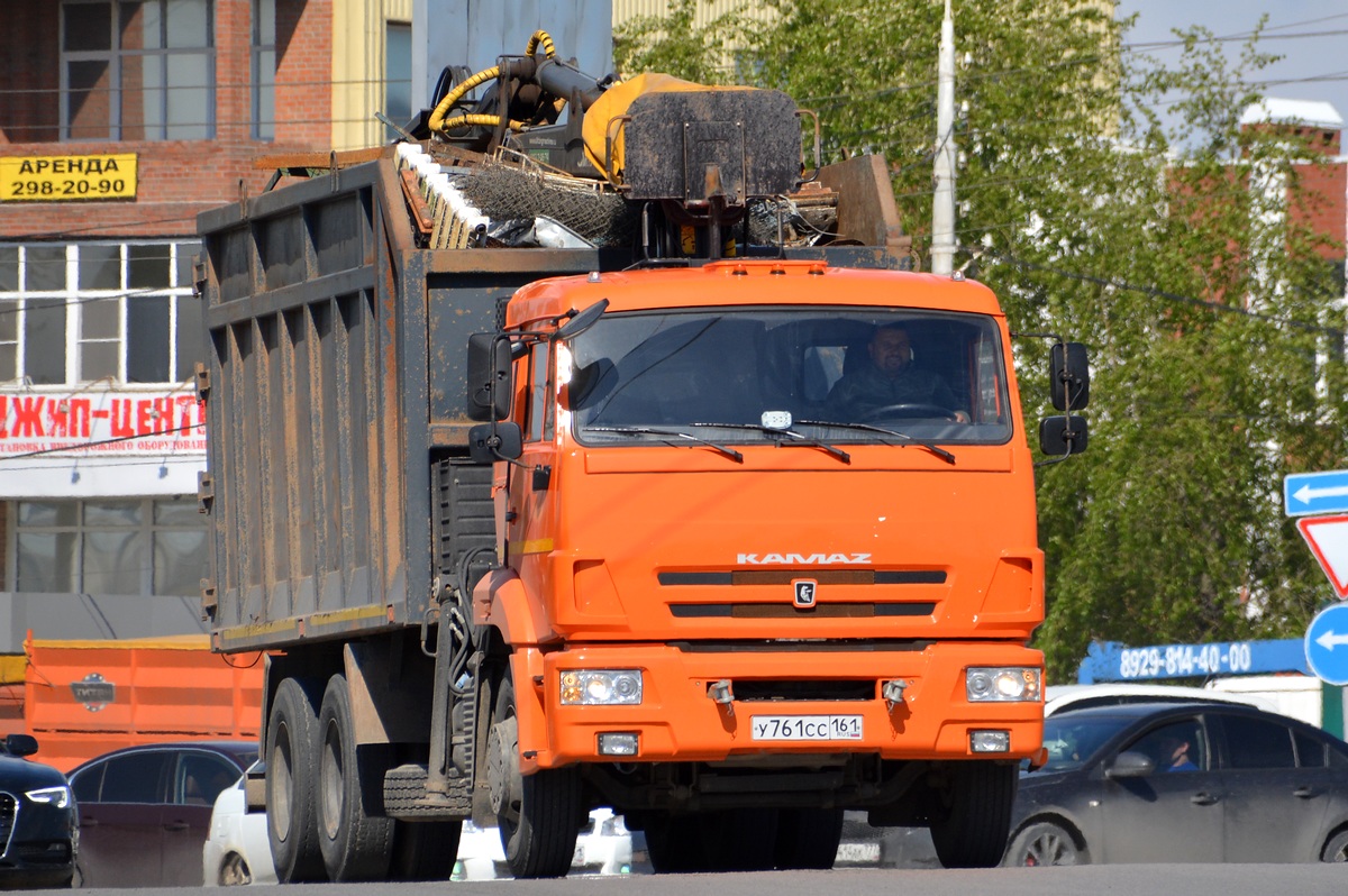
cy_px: 448
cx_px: 674
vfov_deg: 4.4
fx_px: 11785
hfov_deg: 6.5
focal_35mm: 315
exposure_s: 1/1600
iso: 400
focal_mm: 210
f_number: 6.3
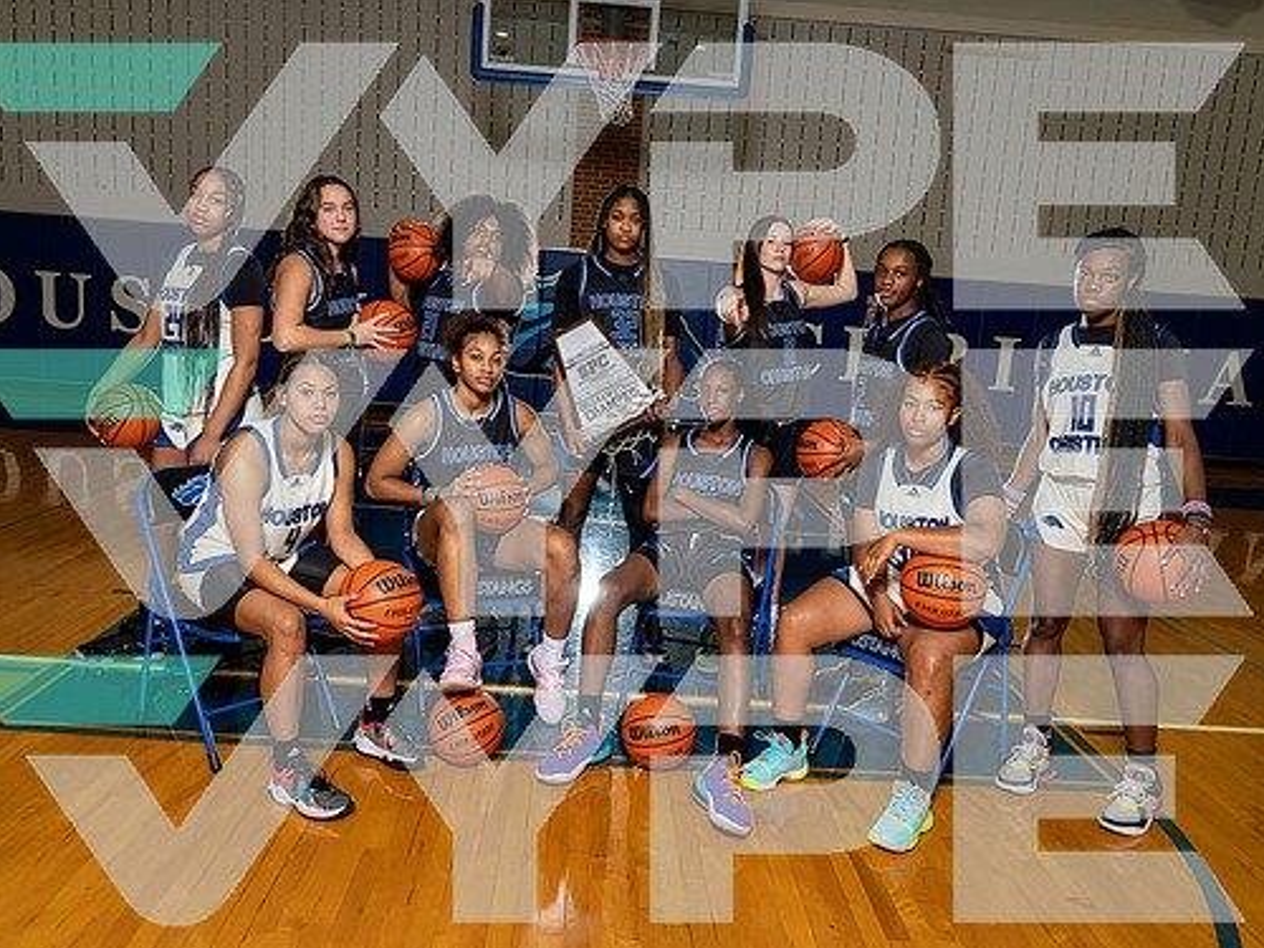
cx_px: 609
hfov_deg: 61.6
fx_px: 1059
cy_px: 484
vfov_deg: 48.2
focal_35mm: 29
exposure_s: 1/250
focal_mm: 26
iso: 640
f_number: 7.1
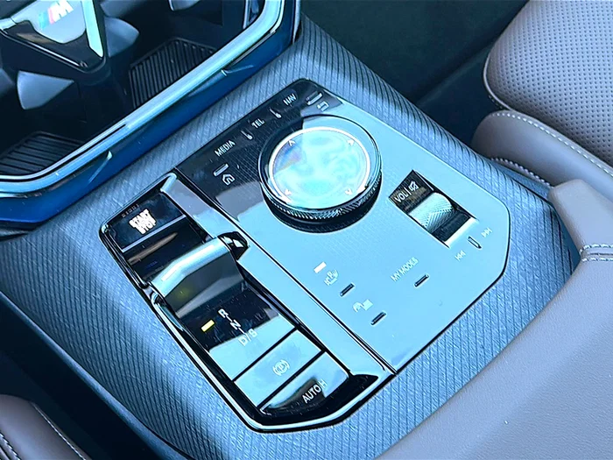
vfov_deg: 33.6
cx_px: 306
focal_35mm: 43
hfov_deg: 43.9
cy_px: 230
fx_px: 761
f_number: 1.78
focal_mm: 6.86
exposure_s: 1/40
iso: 50
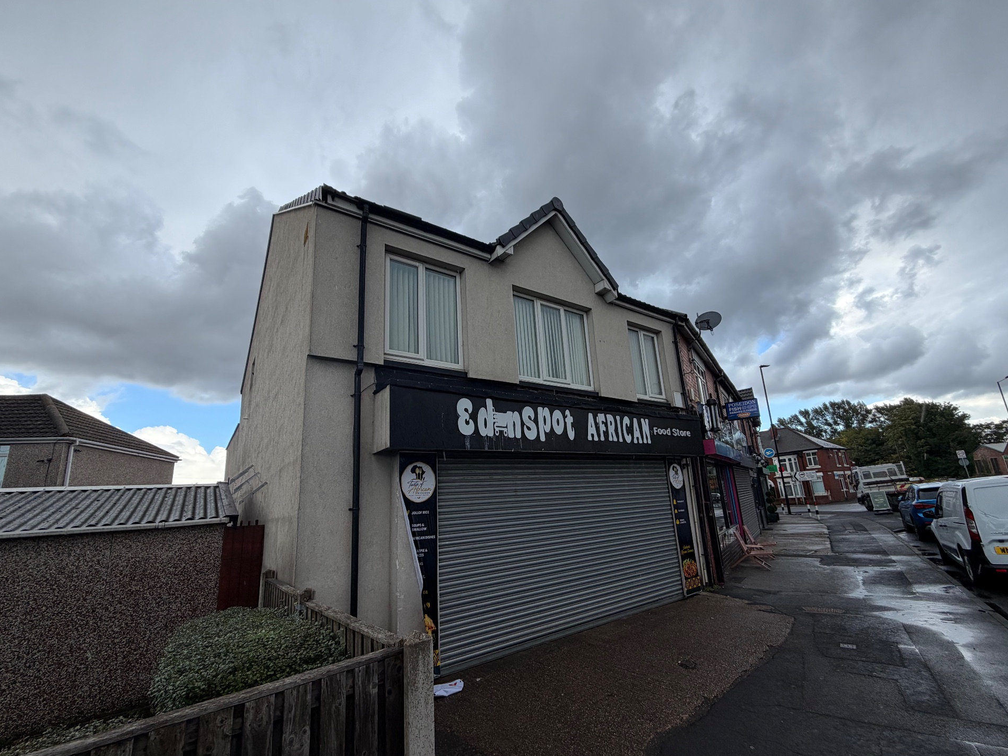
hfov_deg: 98.1
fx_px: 437
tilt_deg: +13.3
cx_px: 521
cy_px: 401
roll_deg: +4.1
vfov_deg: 81.7
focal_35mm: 15
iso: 40
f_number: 2.2
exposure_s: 1/502
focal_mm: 2.22
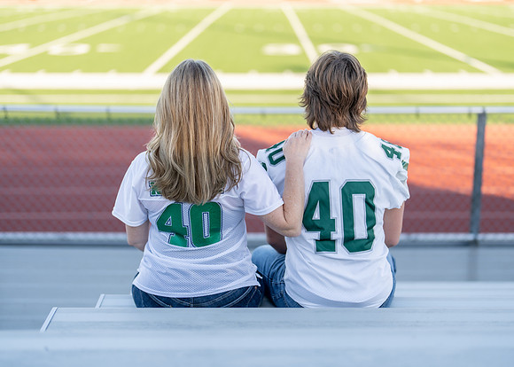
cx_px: 275
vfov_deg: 24.9
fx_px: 830
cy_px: 179
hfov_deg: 34.4
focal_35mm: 57
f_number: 1.2
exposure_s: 1/1600
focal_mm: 50
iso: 100
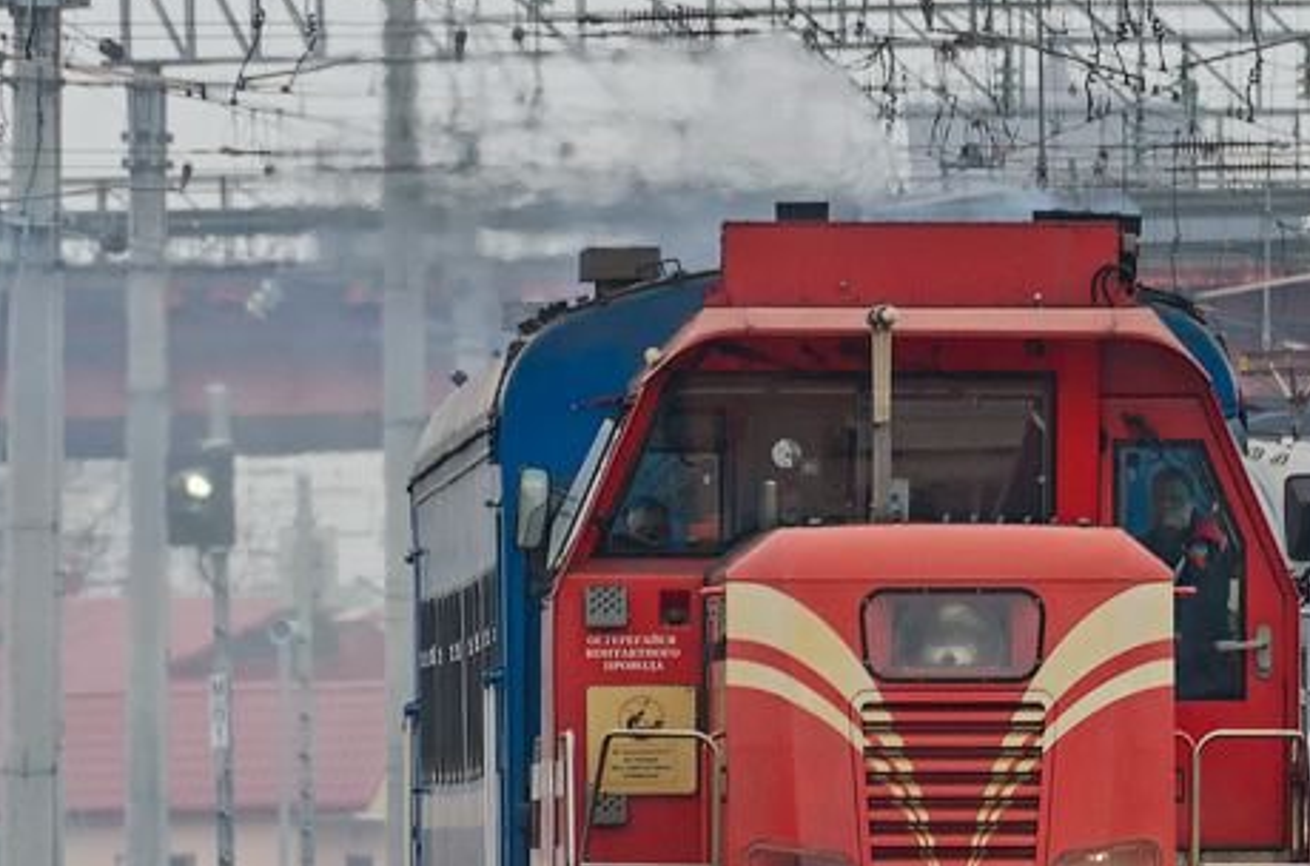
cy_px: 412
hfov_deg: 1.7
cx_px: 1051
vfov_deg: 1.2
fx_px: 43111
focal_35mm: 1188
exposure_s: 1/80
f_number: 7.1
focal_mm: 280
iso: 250
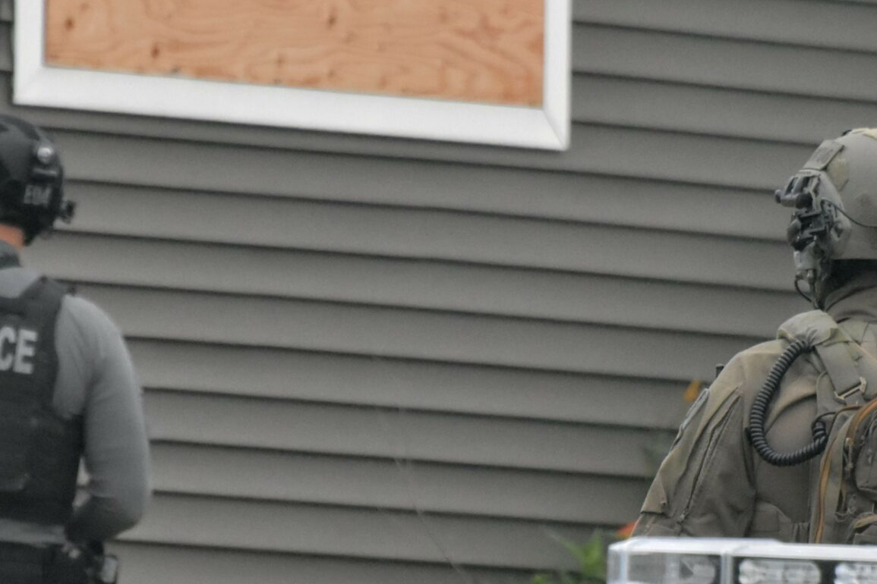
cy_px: 419
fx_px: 24286
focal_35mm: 997
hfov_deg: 2.1
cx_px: 547
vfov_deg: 1.4
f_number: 8
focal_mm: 300
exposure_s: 1/2000
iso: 4000
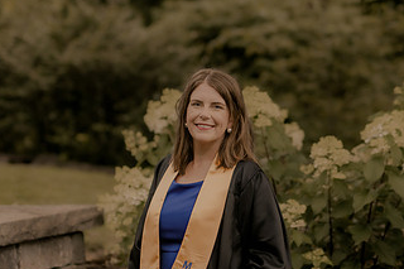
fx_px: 1525
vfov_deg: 10.1
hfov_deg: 15.1
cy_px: 155
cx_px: 196
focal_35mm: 136
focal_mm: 50
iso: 320
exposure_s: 1/250
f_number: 1.8
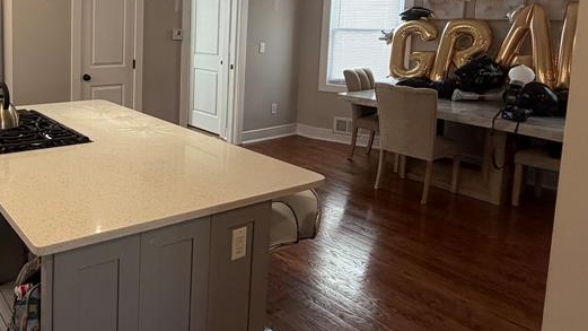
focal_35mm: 30
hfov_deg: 58.3
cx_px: 100
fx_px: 468
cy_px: 64
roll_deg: -1.6
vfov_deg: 37.5
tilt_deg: -5.7
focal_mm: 2.22
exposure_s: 1/121
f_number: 2.2
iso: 160
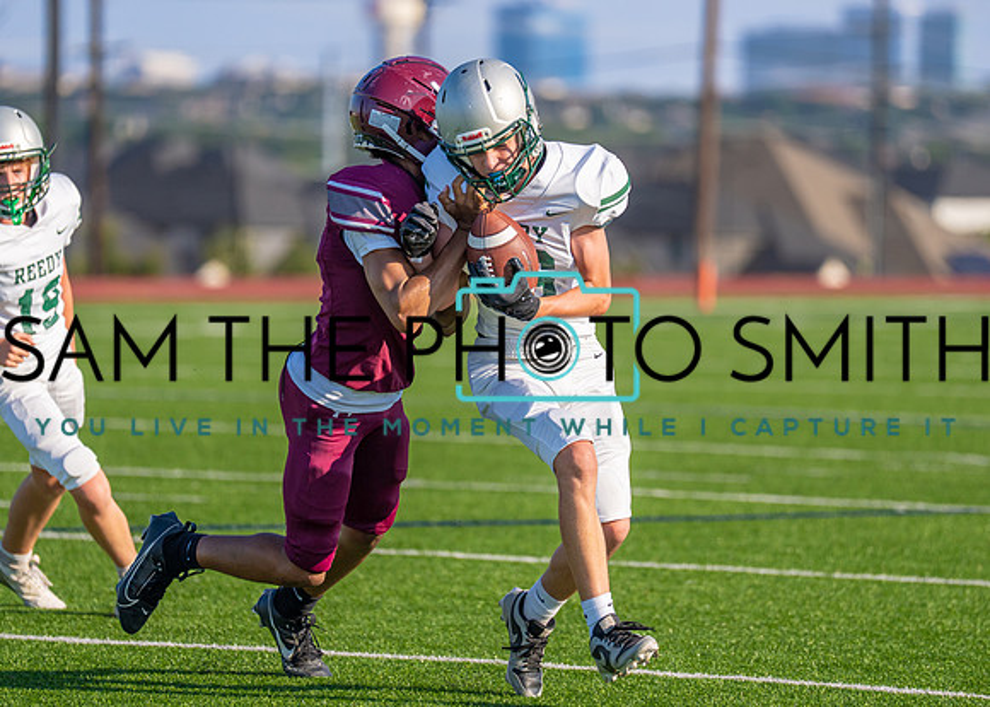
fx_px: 8297
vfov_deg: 4.9
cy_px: 327
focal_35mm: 295
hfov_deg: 6.8
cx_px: 483
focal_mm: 200
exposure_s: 1/5000
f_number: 2.8
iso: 125
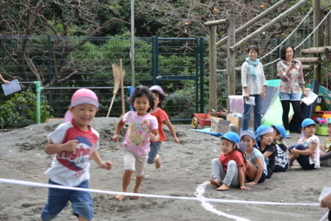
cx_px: 166
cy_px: 110
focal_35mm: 82
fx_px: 759
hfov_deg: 24.6
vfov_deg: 16.6
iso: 180
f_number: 5.6
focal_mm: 55
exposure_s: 1/125
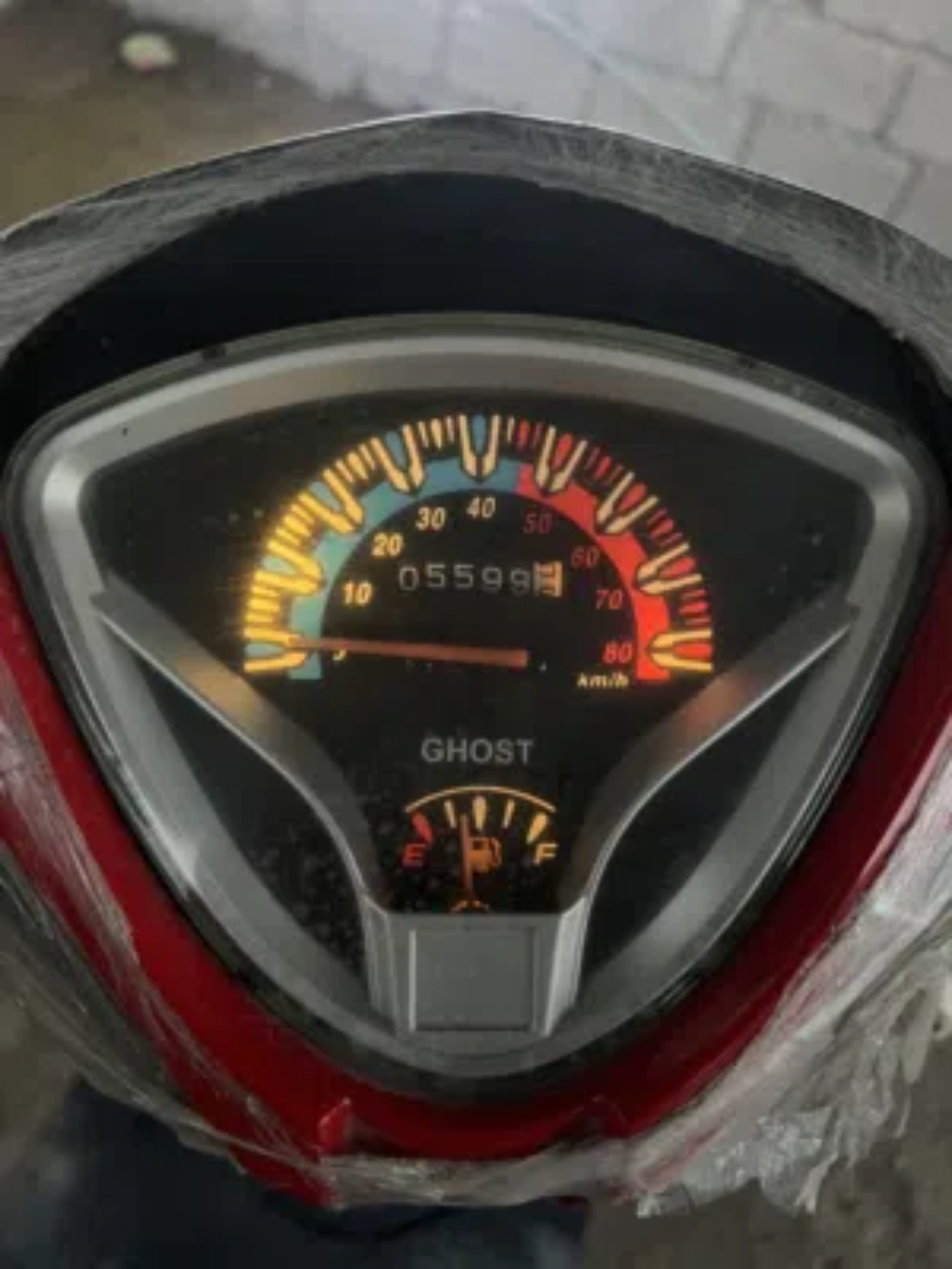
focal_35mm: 26
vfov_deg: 67.3
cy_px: 634
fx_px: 953
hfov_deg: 53.1
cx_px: 476
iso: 640
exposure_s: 1/30
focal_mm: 5.7
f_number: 1.5
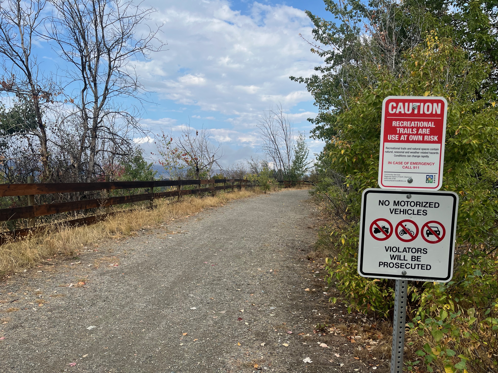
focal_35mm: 26
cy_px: 186
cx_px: 249
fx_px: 374
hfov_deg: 67.3
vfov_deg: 53.1
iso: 50
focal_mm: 5.1
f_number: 1.6
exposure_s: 1/2632
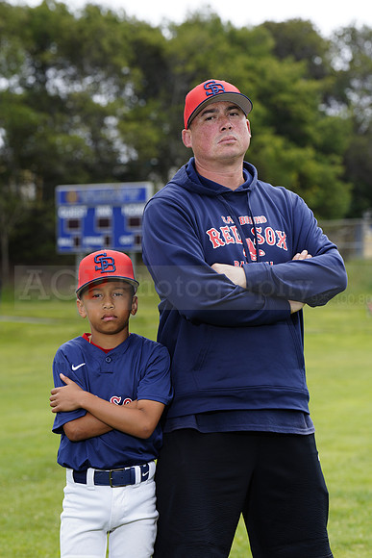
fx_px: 1936
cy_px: 279
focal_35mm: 125
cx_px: 186
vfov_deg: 16.4
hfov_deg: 11.0
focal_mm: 125
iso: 100
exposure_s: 1/250
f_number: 6.3
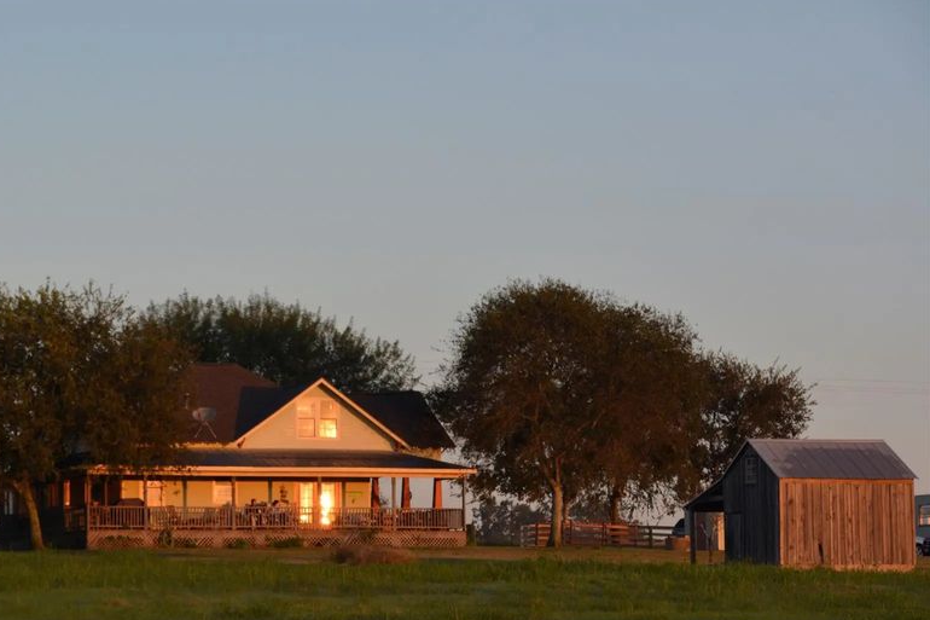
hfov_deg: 12.1
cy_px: 387
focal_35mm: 170
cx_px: 313
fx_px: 4382
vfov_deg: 8.1
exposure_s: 1/200
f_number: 7.1
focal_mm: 85
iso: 200
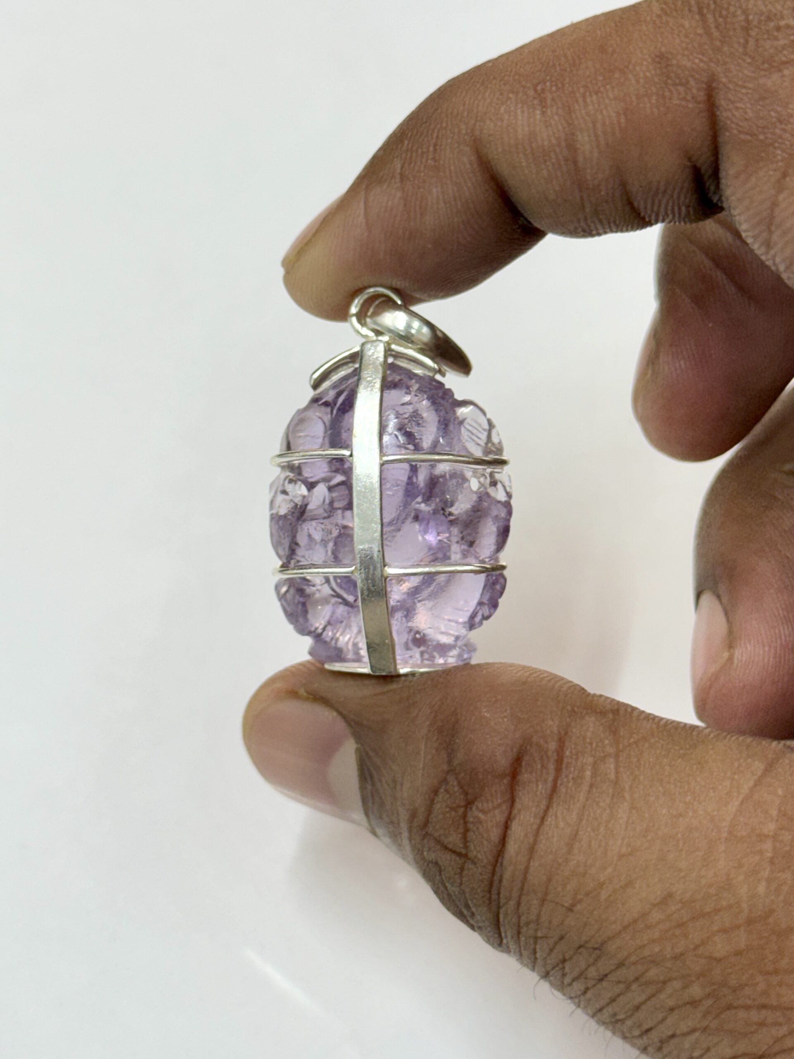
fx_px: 1468
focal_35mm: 48
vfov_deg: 39.7
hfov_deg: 30.3
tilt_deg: -52.6
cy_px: 530
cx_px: 397
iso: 64
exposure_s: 1/100
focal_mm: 6.76
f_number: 1.78
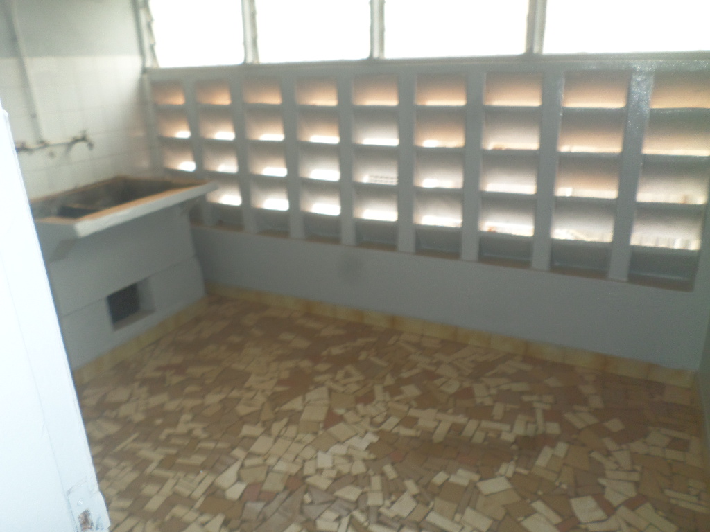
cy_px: 266
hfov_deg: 69.4
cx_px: 355
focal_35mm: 25
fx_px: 513
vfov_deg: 54.9
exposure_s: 1/30
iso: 100
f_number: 2.5
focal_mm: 4.5
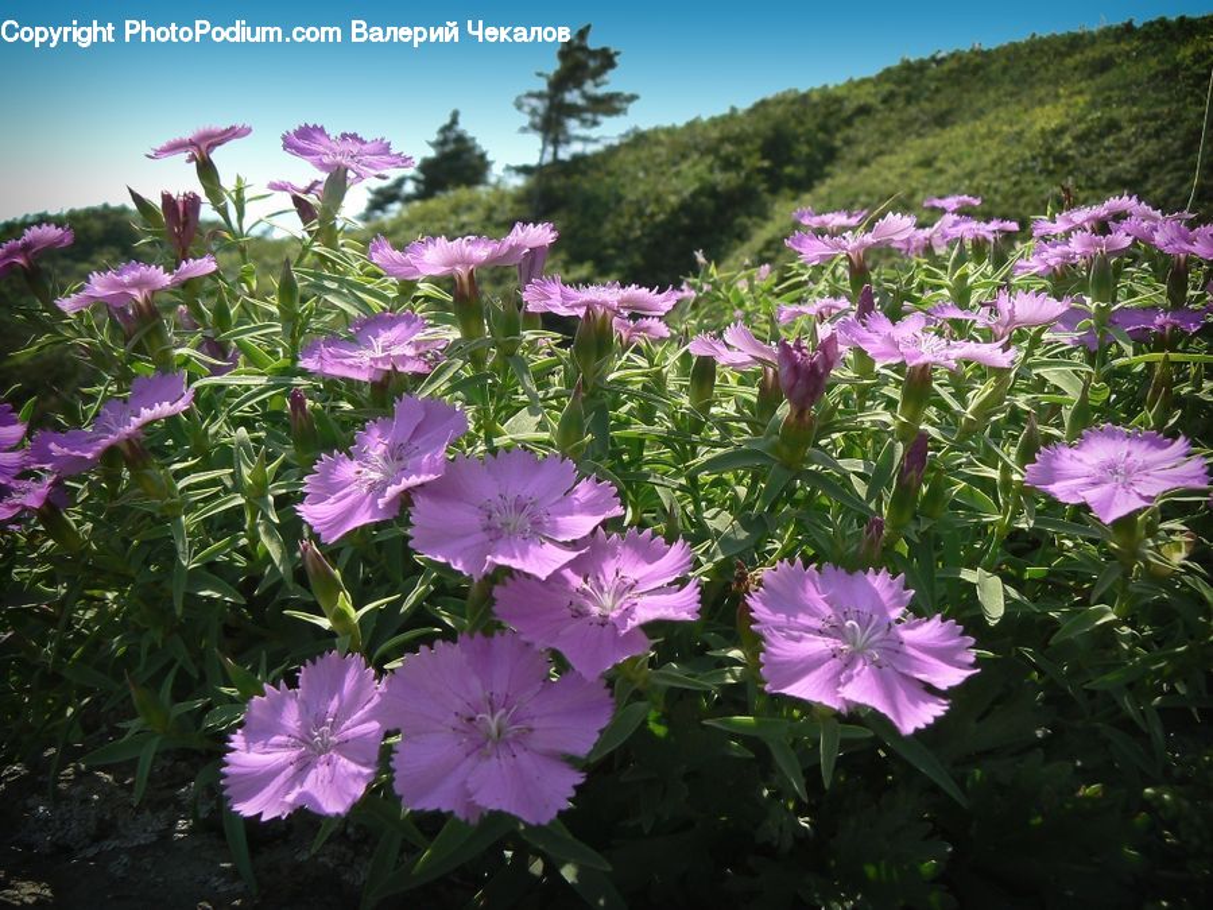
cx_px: 606
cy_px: 455
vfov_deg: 39.7
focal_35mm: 36
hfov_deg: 51.4
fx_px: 1261
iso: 80
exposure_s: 1/500
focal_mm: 6
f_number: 5.6
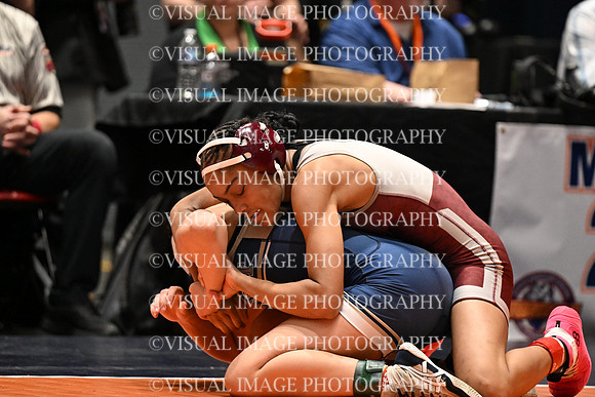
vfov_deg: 4.6
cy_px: 198
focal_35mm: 300
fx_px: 4959
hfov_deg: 6.9
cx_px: 298
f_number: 2.8
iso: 3600
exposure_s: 1/767
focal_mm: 200
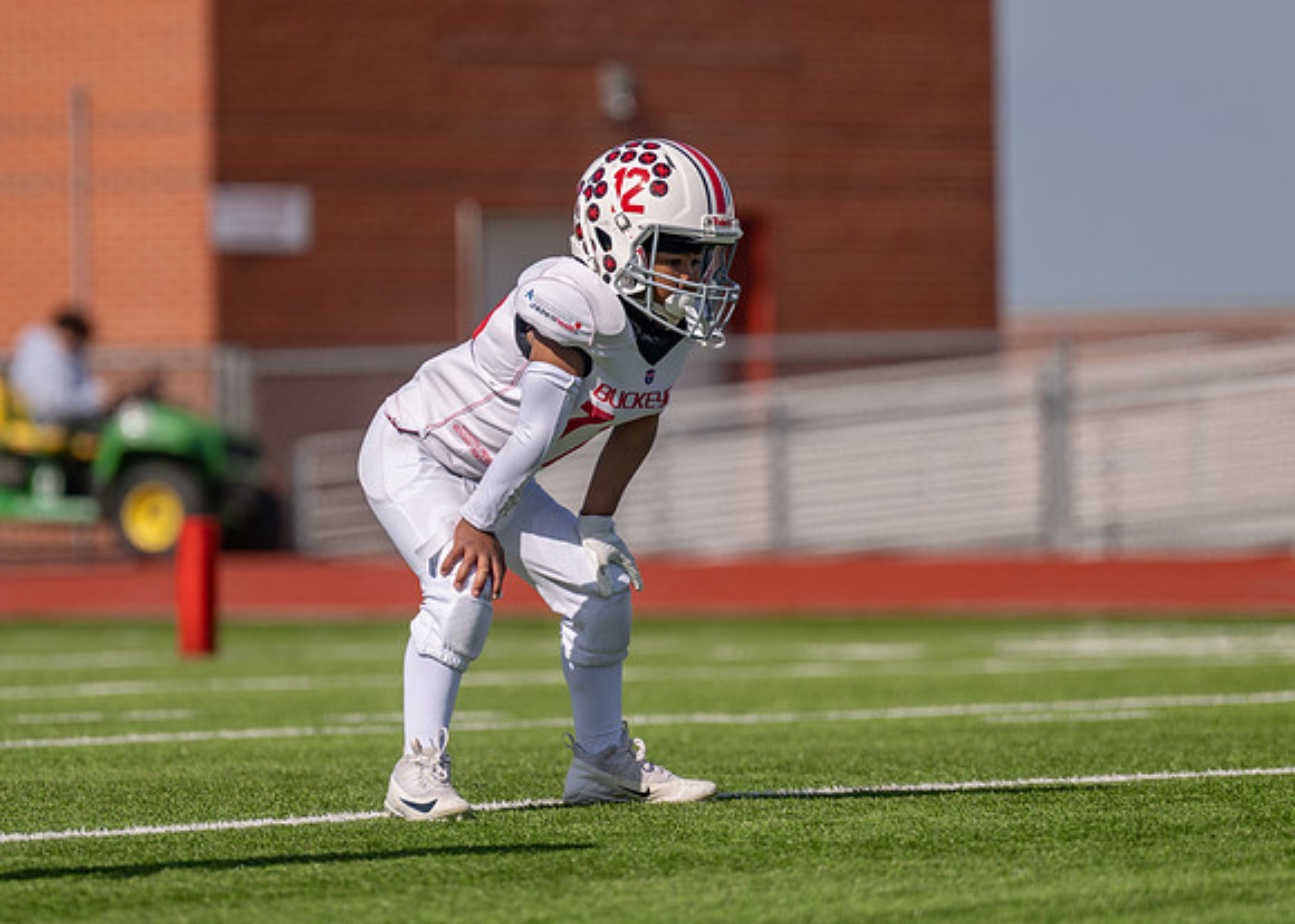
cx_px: 554
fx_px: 13974
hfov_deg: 5.3
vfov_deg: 3.8
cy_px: 442
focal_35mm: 380
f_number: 4
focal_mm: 280
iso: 125
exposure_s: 1/2500
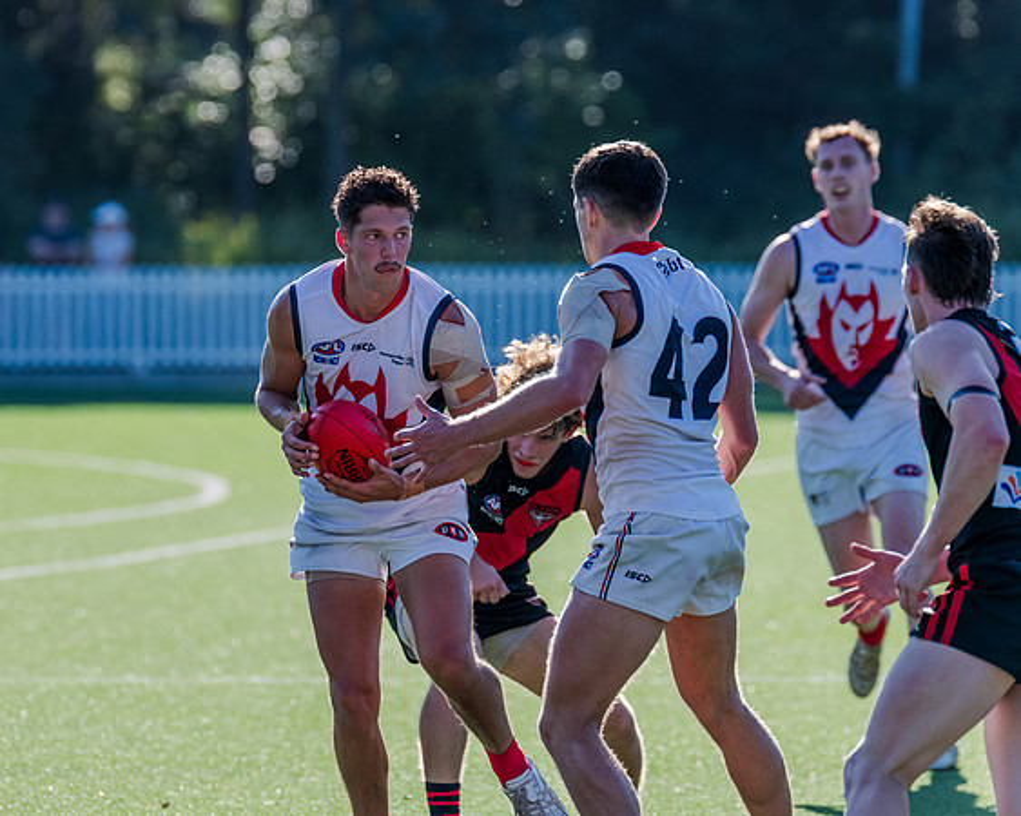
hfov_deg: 4.1
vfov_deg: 3.3
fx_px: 14288
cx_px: 408
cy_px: 408
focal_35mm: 473
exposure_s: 1/1600
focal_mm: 420
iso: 800
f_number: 8
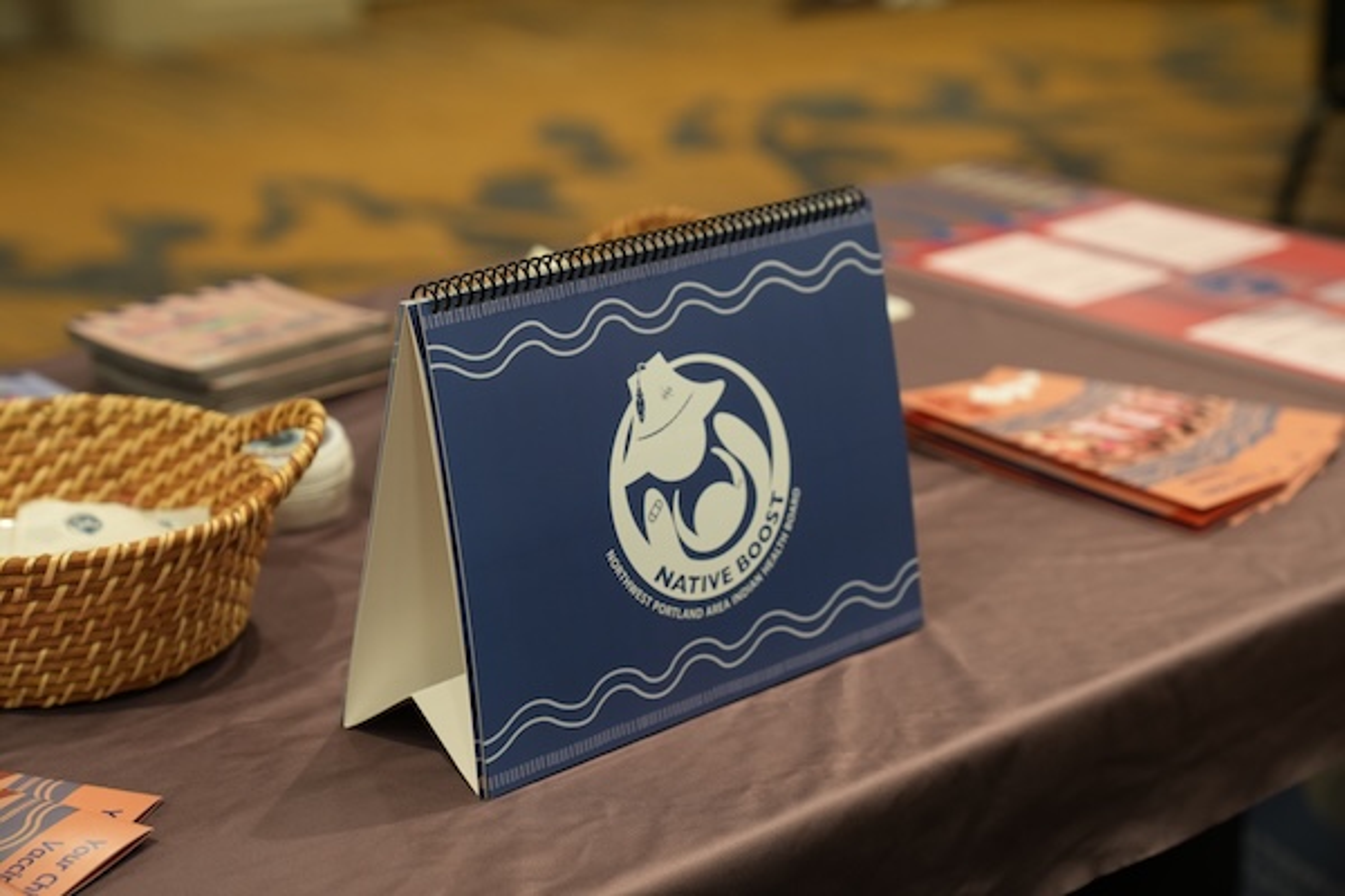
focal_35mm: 70
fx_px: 2615
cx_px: 672
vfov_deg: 19.5
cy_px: 448
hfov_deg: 28.8
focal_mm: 70
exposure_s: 1/160
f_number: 4
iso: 1250
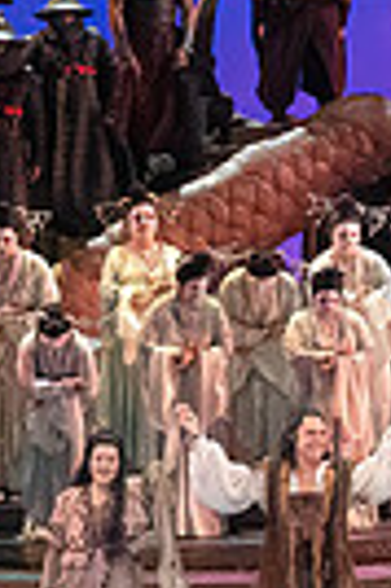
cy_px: 160
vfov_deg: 6.8
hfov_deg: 4.5
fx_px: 4965
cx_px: 576
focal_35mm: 304
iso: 20000
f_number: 10
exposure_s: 1/1000
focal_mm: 70
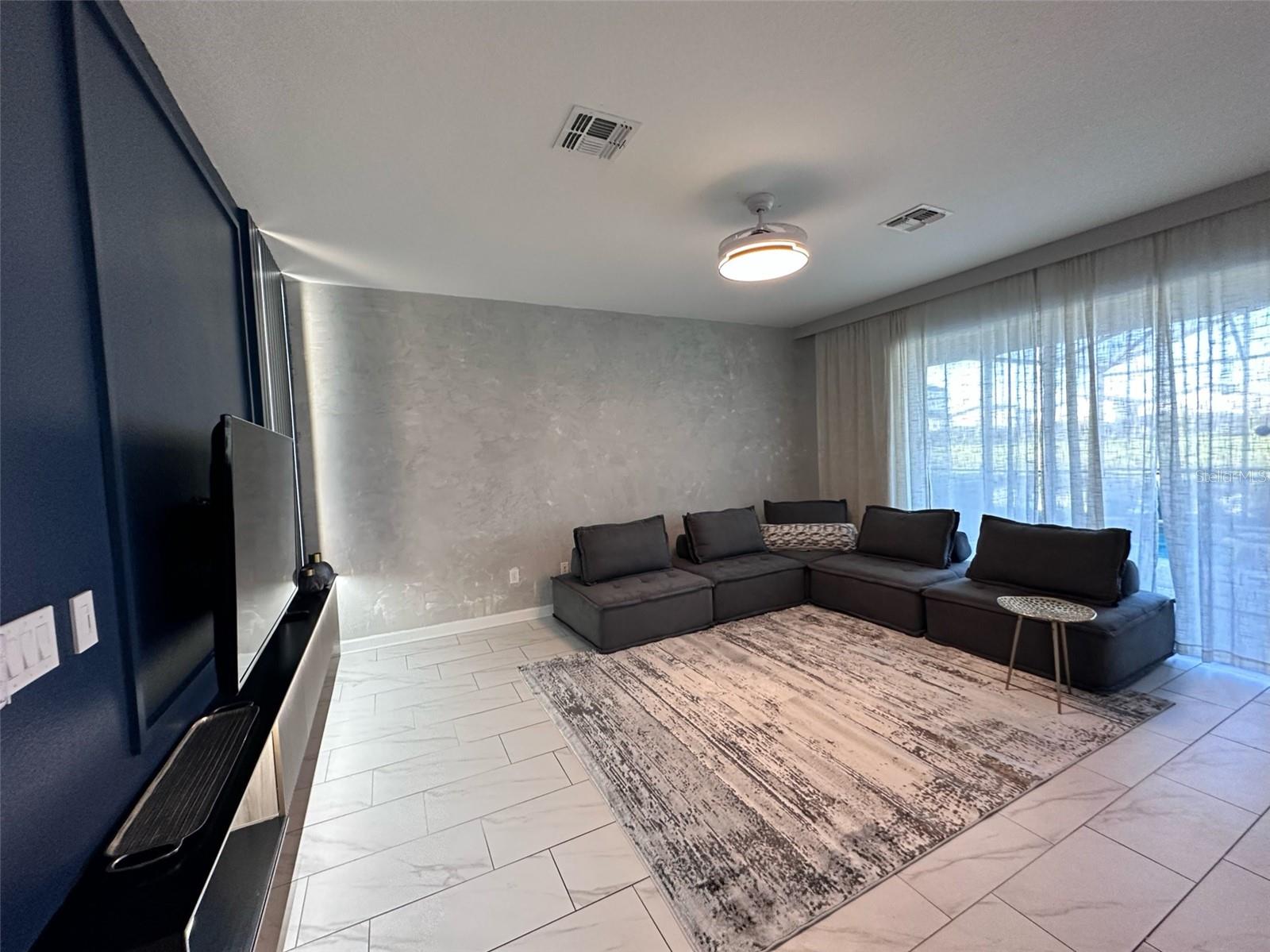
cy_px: 476
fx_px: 513
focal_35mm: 14
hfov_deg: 102.1
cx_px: 635
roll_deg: +2.3
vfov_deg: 85.6
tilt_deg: -2.8
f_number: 2.2
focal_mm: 2.22
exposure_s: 1/60
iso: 250
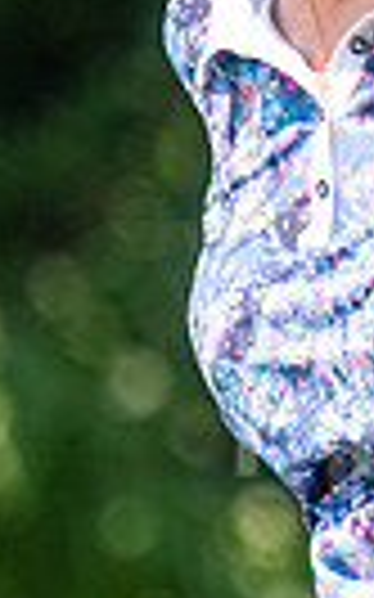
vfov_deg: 1.1
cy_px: 193
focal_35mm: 1998
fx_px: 32619
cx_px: 820
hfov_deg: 0.7
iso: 200
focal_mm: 300
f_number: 4.5
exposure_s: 1/1250
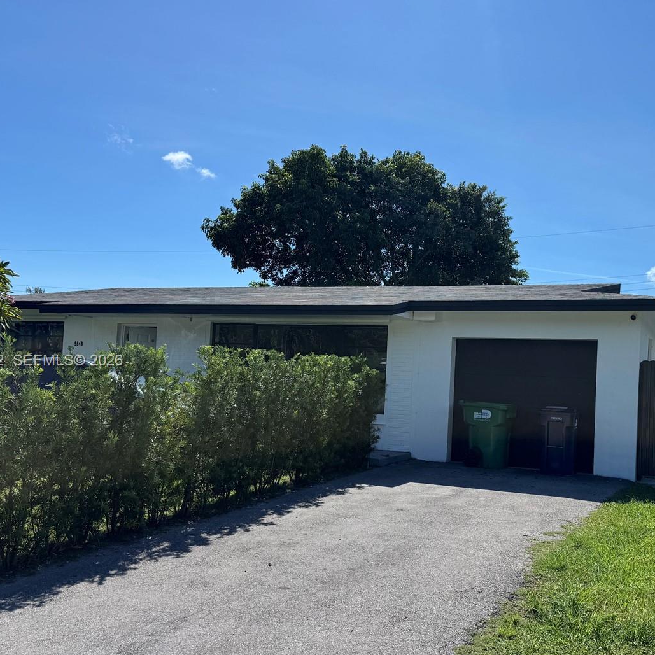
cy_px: 362
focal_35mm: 33
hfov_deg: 48.9
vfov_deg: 49.7
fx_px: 706
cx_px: 434
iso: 80
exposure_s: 1/5814
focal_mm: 6.76
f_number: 1.78
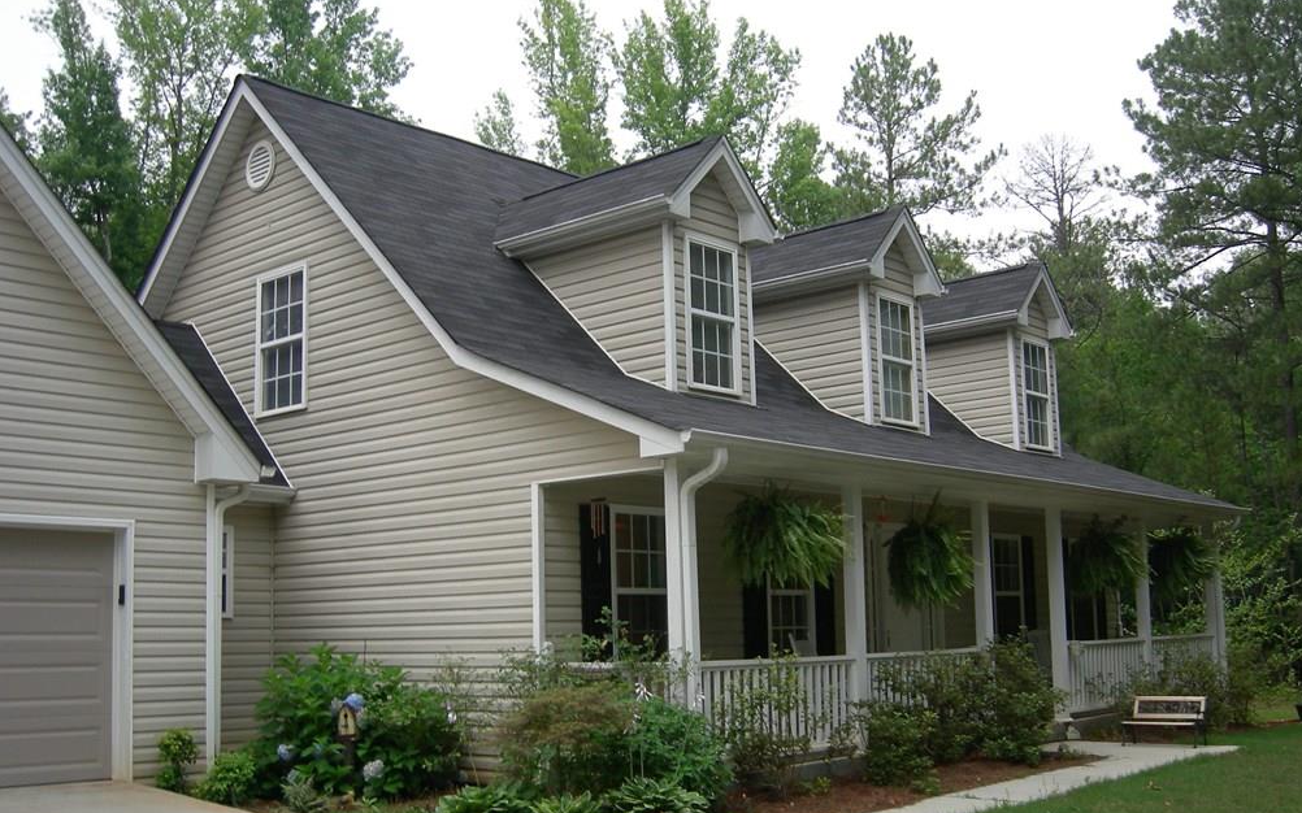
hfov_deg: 50.4
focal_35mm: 39
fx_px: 1384
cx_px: 643
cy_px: 432
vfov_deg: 32.7
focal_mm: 7.5
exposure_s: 1/71
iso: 64
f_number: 3
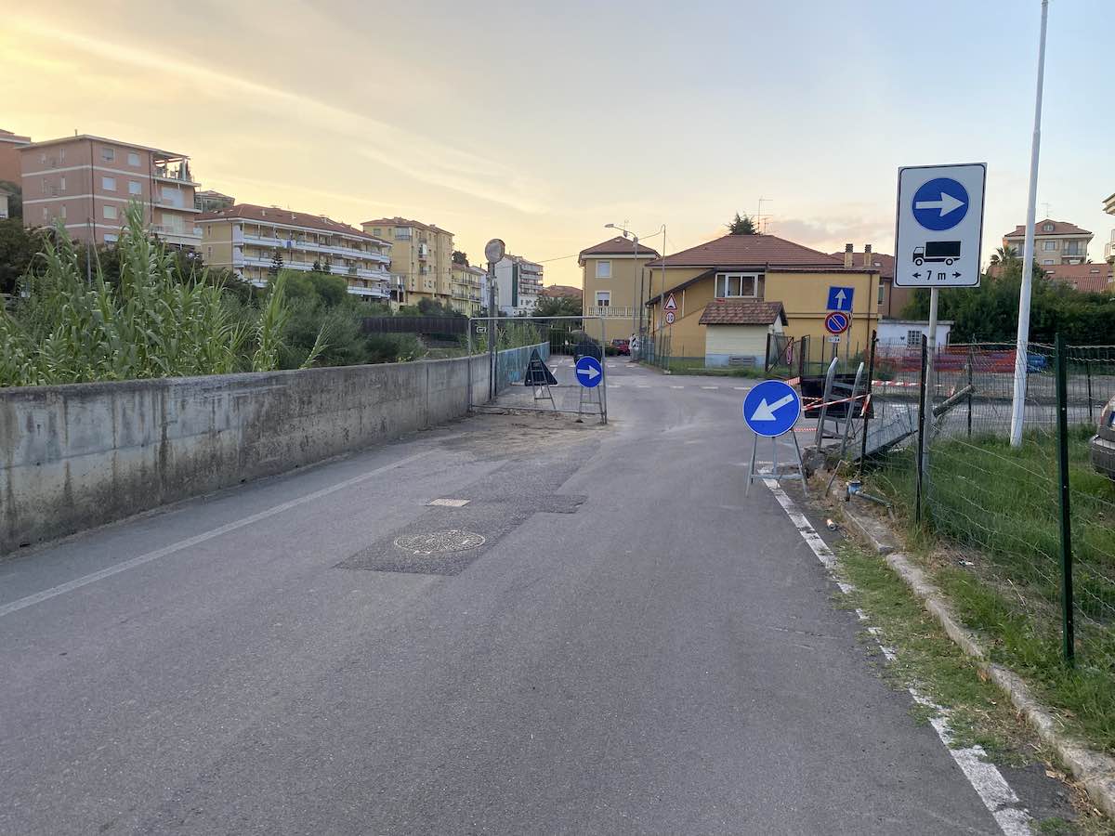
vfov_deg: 53.1
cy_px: 418
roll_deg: -1.5
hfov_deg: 67.3
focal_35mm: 26
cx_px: 558
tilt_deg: -7.5
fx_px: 837
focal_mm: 4.25
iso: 32
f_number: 1.8
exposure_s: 1/724
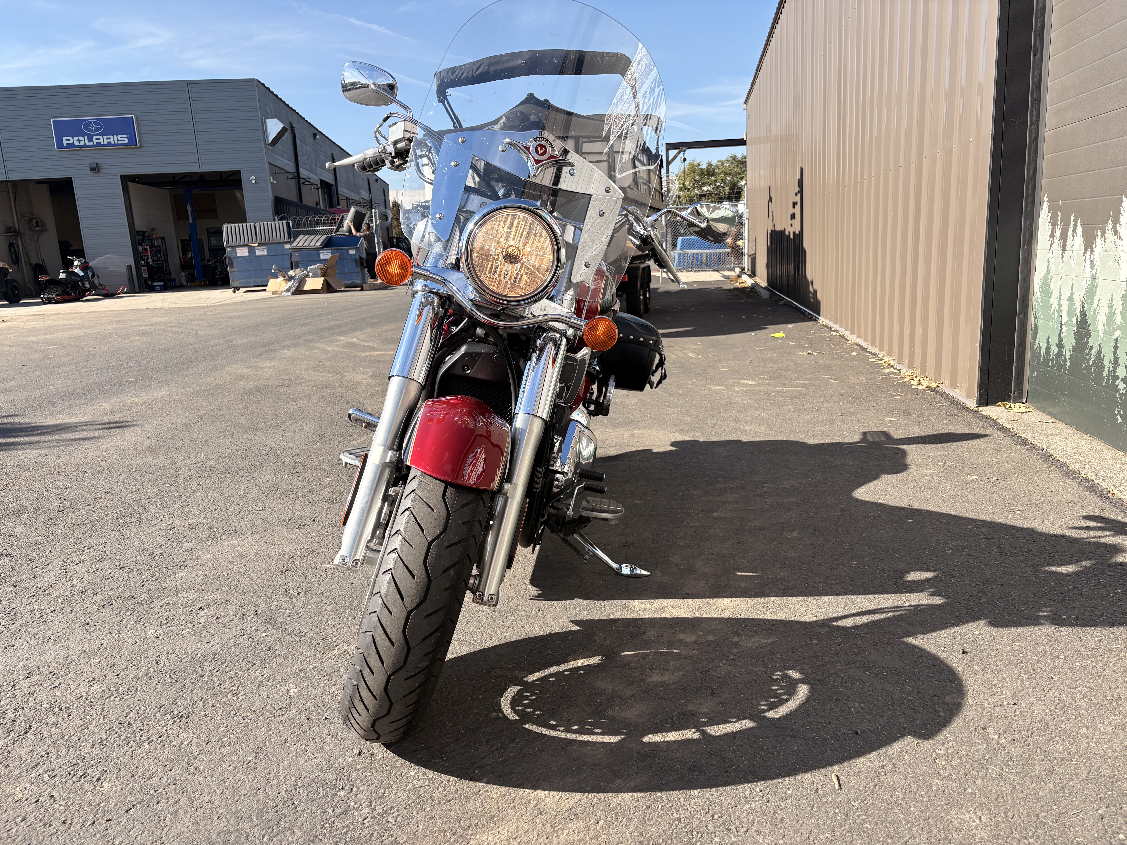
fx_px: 846
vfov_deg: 53.1
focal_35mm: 26
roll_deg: +3.0
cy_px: 422
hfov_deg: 67.3
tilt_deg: -11.3
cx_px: 564
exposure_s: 1/1550
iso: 50
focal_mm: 5.96
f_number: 1.6
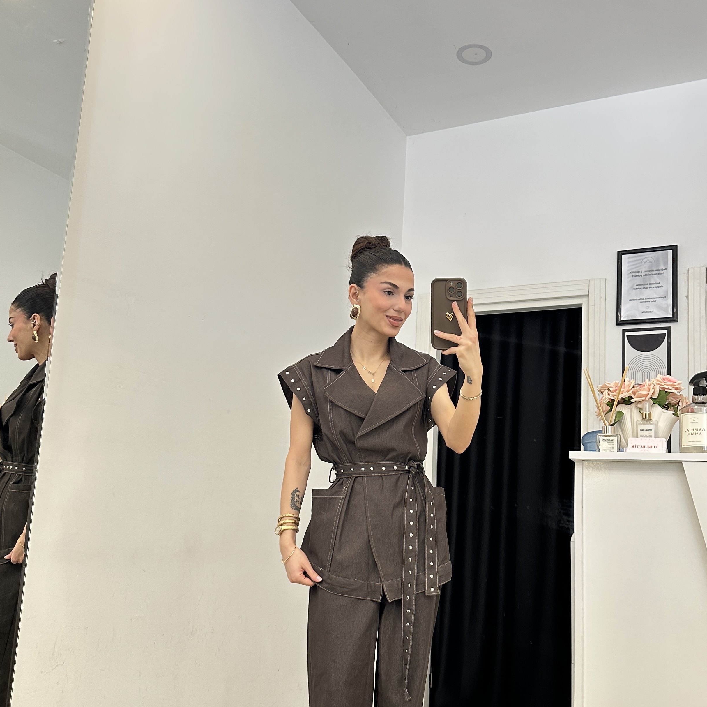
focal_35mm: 29
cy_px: 478
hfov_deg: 55.6
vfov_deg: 54.4
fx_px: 670
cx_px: 347
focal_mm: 6.86
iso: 200
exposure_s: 1/100
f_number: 1.78
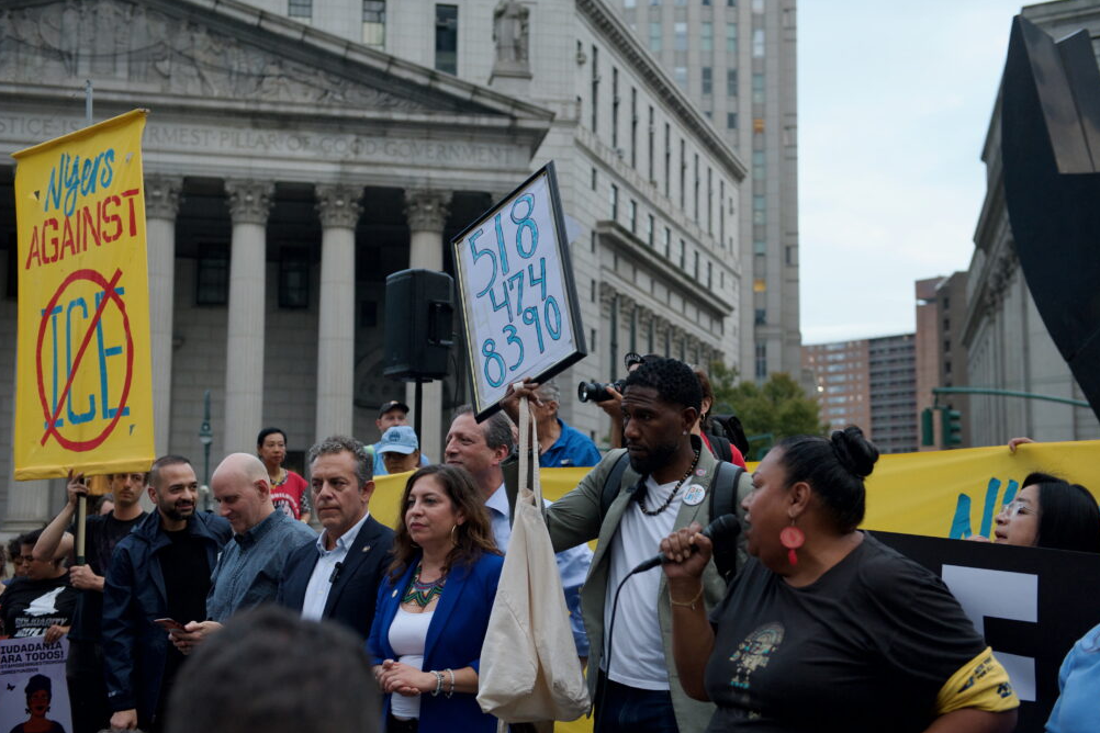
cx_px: 551
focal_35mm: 49
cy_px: 370
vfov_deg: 27.5
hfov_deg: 40.3
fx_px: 1497
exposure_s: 1/250
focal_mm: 48
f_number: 3.5
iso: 1000
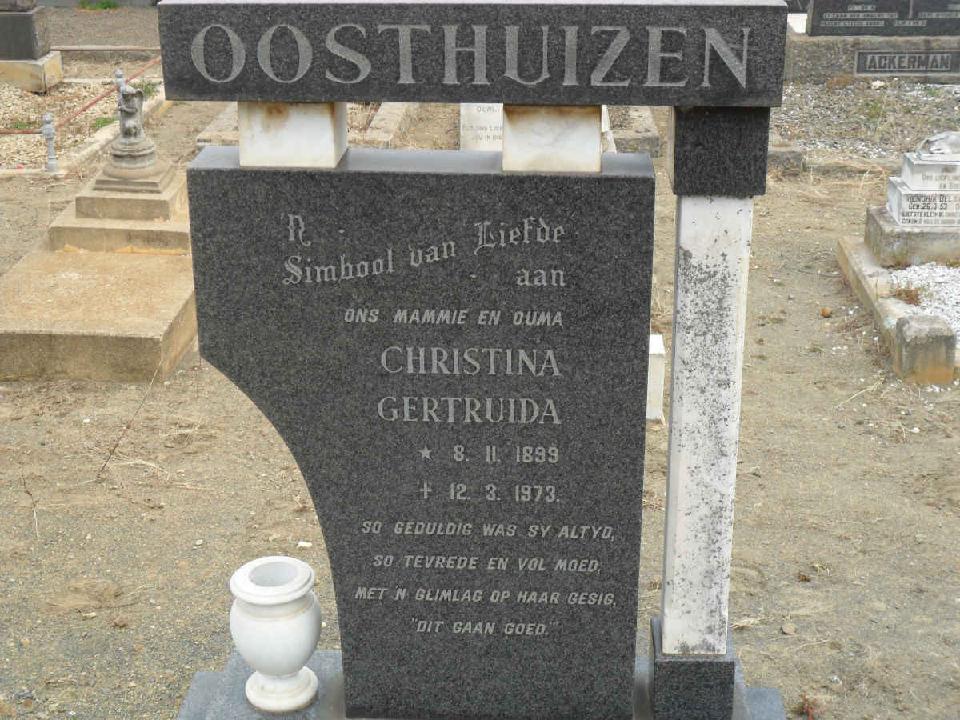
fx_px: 1442
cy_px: 360
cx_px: 480
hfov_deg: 36.8
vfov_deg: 28.0
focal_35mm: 52
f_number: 5
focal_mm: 9.3
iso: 100
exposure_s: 1/180
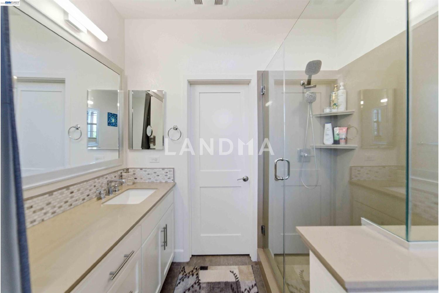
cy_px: 146
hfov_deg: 104.3
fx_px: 171
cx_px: 220
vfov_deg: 81.2
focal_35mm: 14
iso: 2000
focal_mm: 14
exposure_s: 1/500
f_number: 8
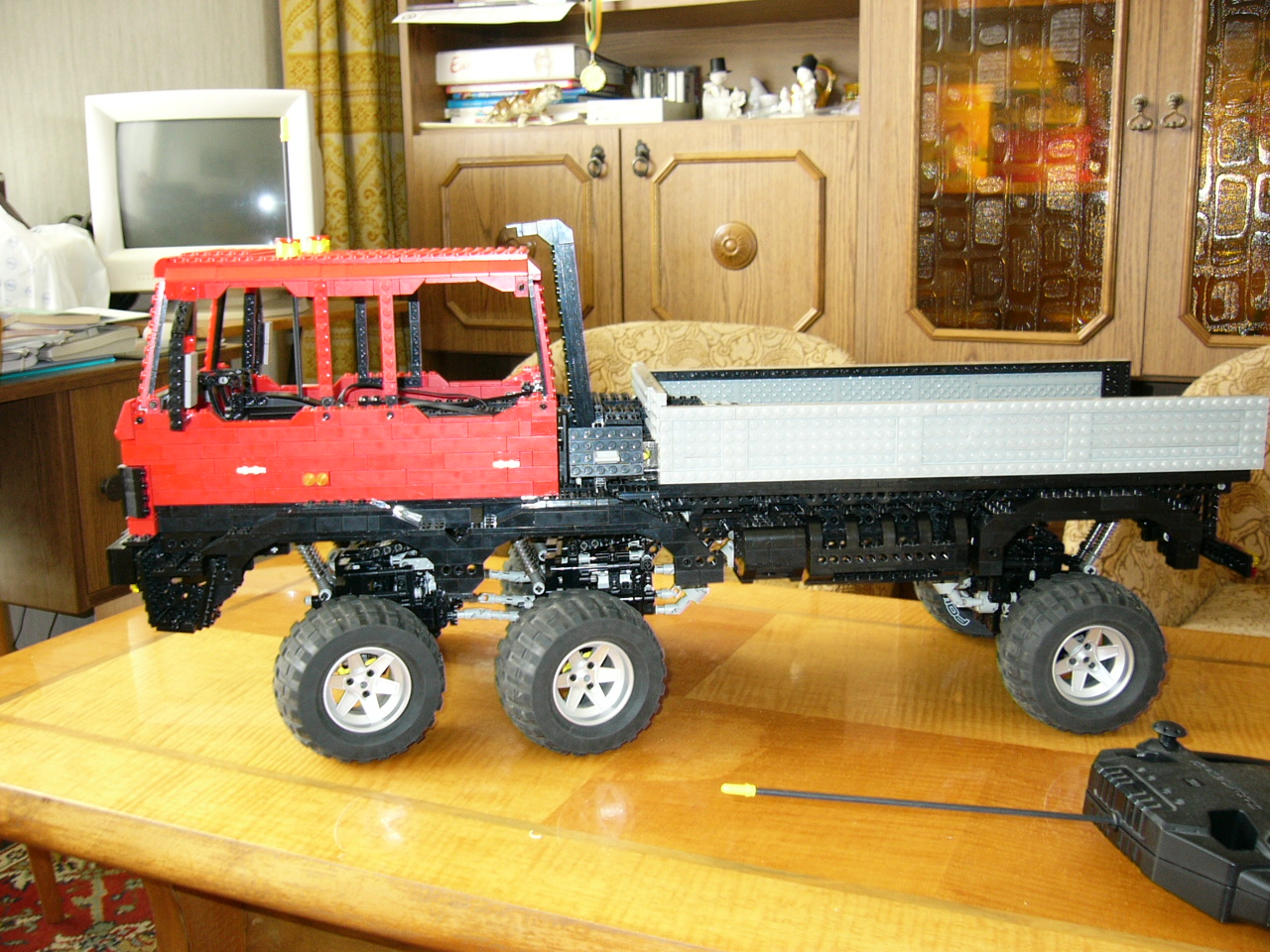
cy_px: 476
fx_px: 1284
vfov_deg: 40.7
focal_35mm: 35
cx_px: 635
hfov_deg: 52.6
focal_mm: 5.8
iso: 100
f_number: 2.8
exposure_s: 1/2
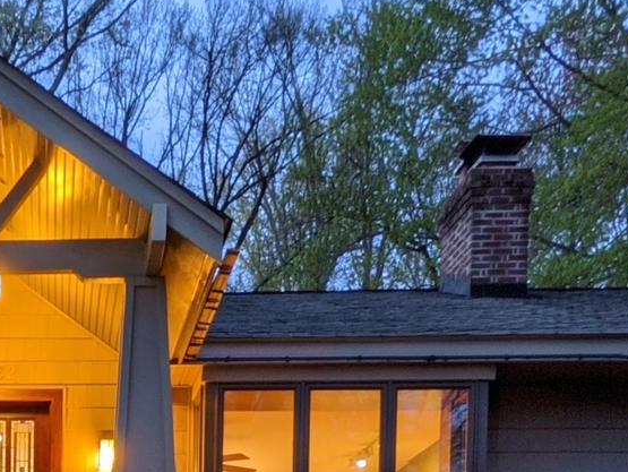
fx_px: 1071
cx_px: -26
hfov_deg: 30.0
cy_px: 764
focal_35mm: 59
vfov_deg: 20.2
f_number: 2.2
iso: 39
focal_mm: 2.22
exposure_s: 1/4.29
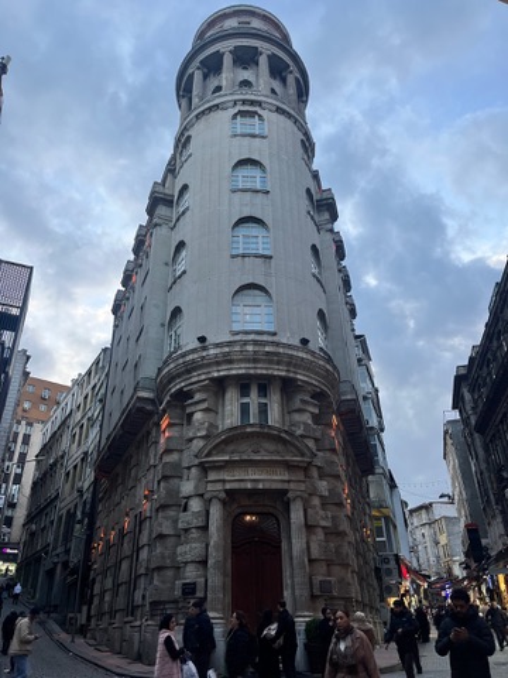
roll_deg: +1.5
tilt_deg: +30.0
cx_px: 254
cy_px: 339
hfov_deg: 53.1
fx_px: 509
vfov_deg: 67.3
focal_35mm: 26
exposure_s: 1/281
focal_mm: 5.1
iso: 40
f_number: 1.6
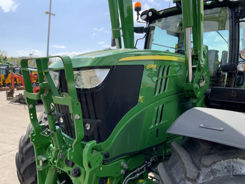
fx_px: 205
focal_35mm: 29
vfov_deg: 48.2
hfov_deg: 61.7
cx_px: 122
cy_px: 92
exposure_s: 1/1250
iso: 16
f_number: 1.8
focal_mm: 3
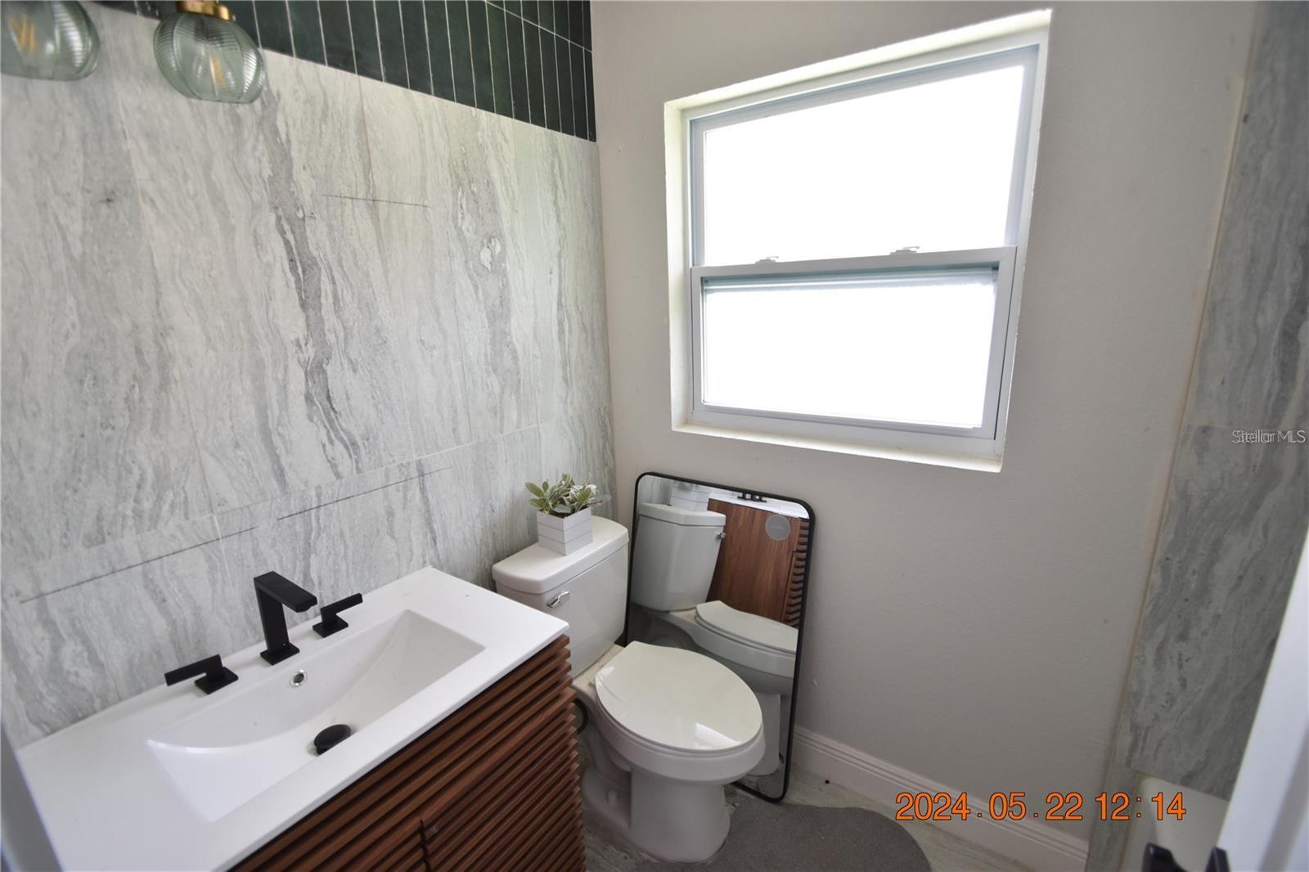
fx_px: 545
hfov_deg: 100.4
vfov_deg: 77.3
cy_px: 436
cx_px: 654
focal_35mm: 15
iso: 400
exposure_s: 1/60
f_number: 4
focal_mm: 10
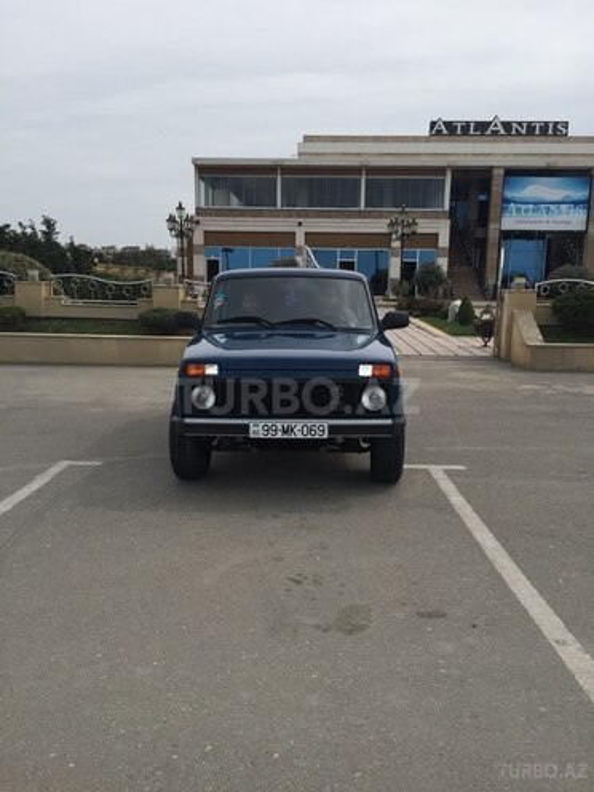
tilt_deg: -9.6
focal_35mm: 29
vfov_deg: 61.7
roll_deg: -1.6
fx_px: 664
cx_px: 297
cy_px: 396
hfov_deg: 48.2
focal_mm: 4.15
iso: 32
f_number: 2.2
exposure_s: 1/2639
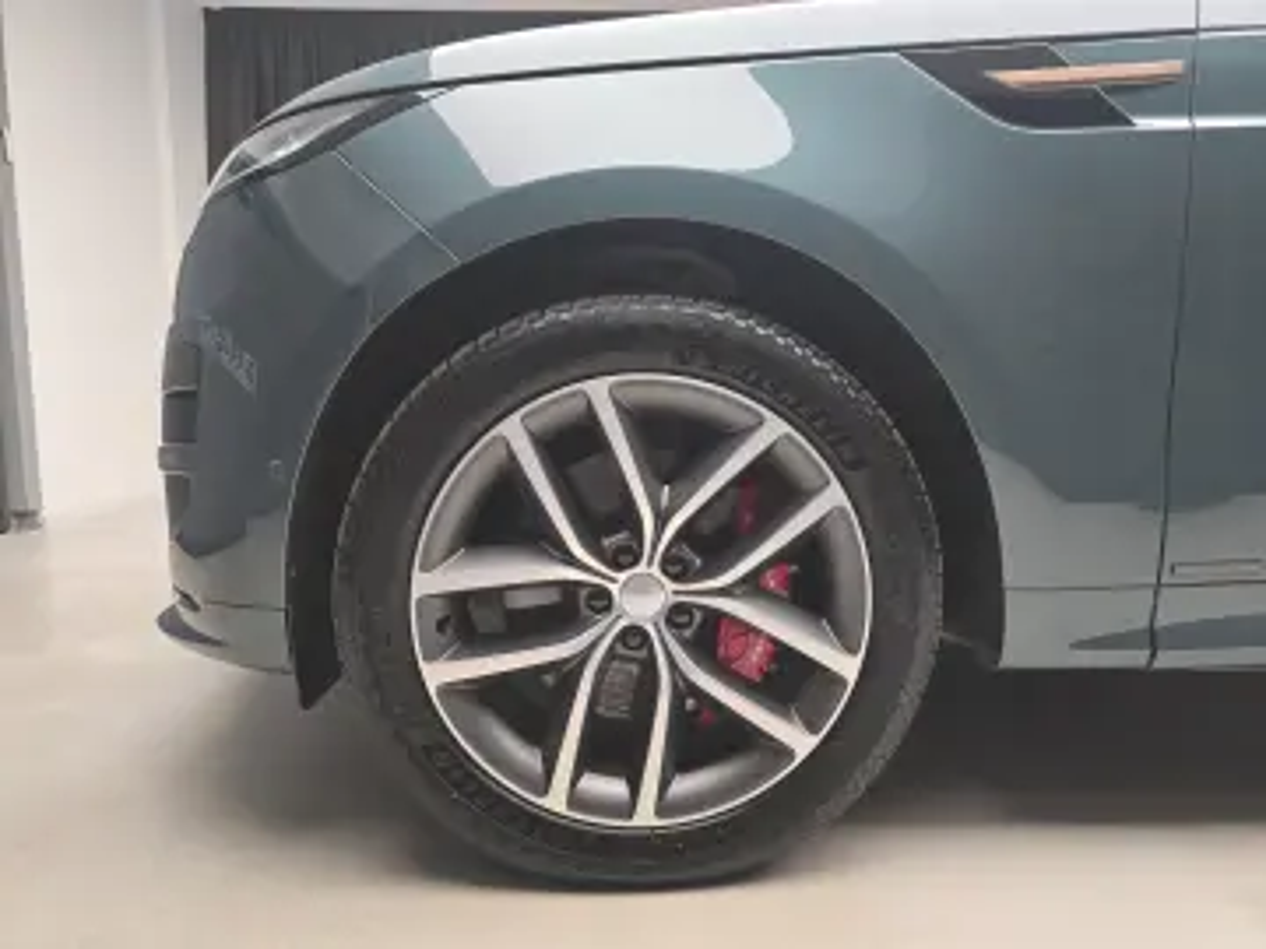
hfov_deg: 73.9
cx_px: 633
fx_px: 841
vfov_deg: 58.9
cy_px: 474
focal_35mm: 23
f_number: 1.7
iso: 160
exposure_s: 1/100
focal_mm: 6.3
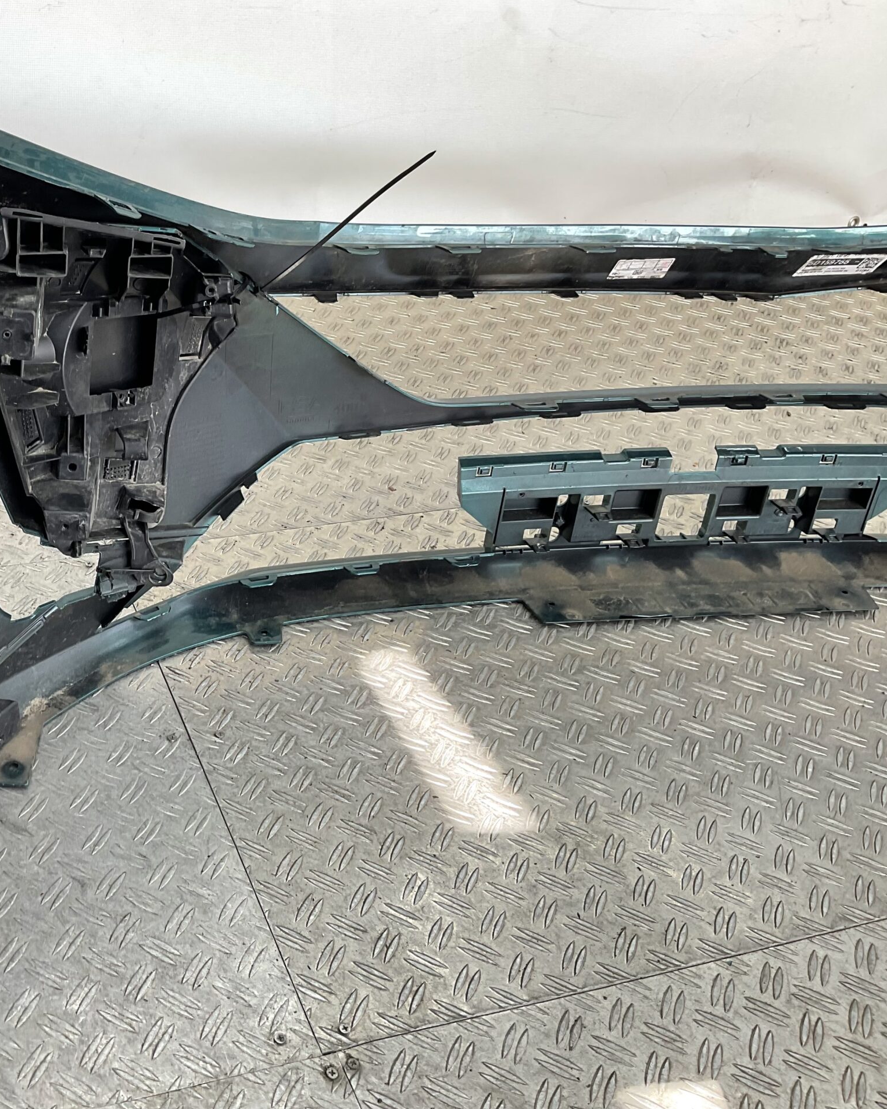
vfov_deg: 47.9
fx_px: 1247
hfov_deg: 37.5
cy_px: 551
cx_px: 156
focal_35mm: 38
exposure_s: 1/120
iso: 25
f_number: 1.8
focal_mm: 3
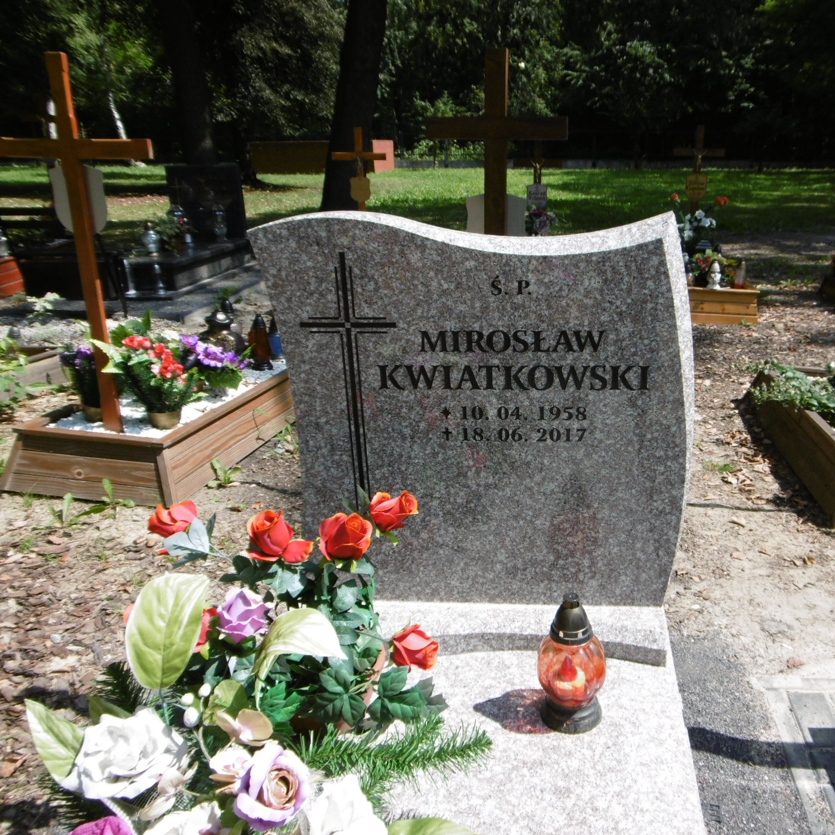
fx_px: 791
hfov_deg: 55.0
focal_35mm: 29
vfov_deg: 55.6
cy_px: 412
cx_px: 517
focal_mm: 4.3
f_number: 3.1
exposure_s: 1/640
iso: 100
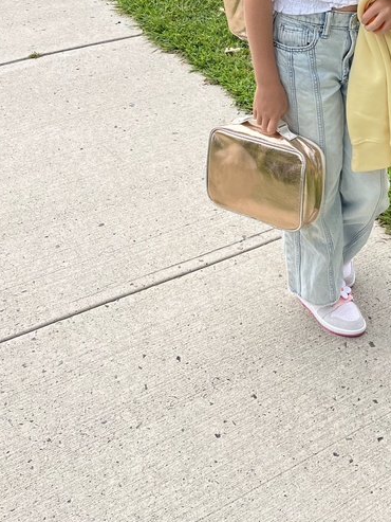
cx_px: 351
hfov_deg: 26.2
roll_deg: -0.5
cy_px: 68
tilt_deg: -25.9
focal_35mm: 54
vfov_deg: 33.9
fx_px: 813
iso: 50
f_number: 1.6
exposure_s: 1/569
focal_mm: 5.1
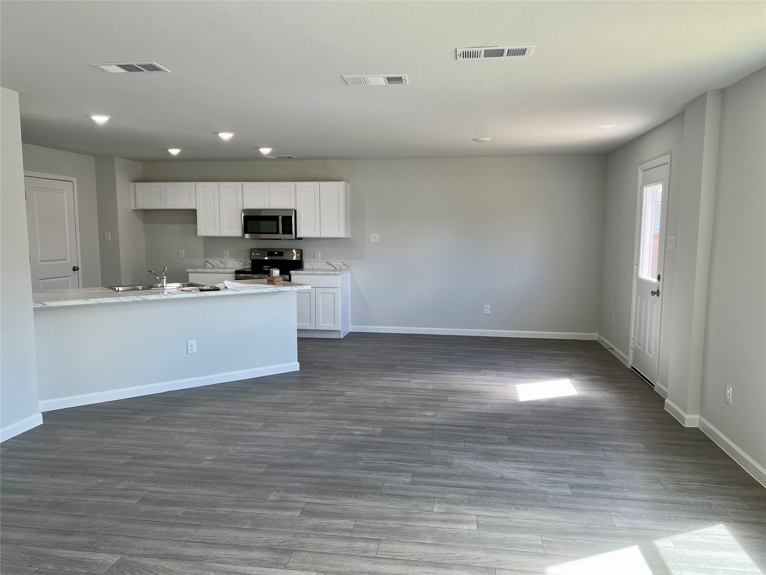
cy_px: 288
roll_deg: +0.0
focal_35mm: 26
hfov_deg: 67.3
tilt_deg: -4.6
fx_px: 575
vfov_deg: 53.1
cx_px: 383
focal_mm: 5.7
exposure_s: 1/120
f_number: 1.5
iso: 40
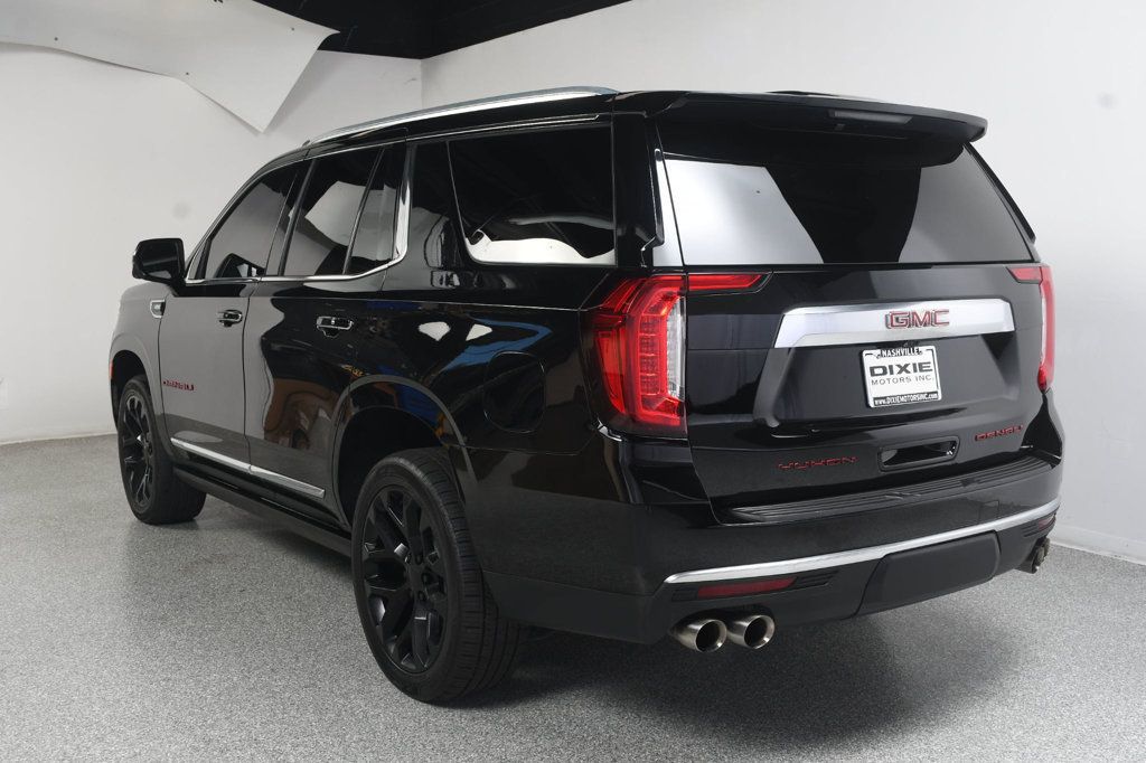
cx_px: 573
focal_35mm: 36
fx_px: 1146
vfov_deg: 36.8
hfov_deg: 53.1
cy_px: 382
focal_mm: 24
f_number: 8
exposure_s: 1/160
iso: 100
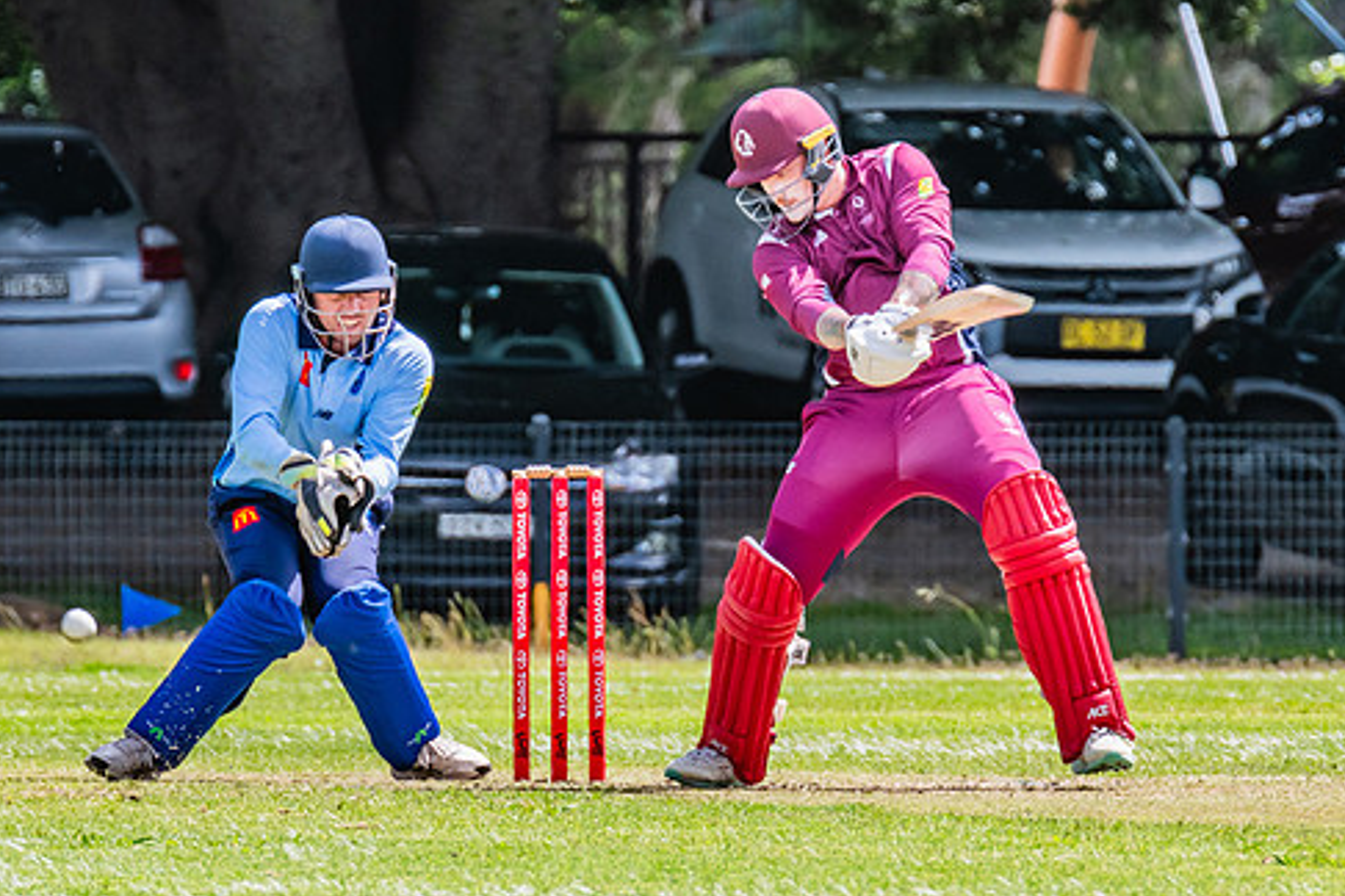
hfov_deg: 2.0
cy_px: 401
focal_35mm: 1039
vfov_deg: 1.3
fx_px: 38815
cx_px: 743
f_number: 11
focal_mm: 600
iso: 800
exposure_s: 1/800
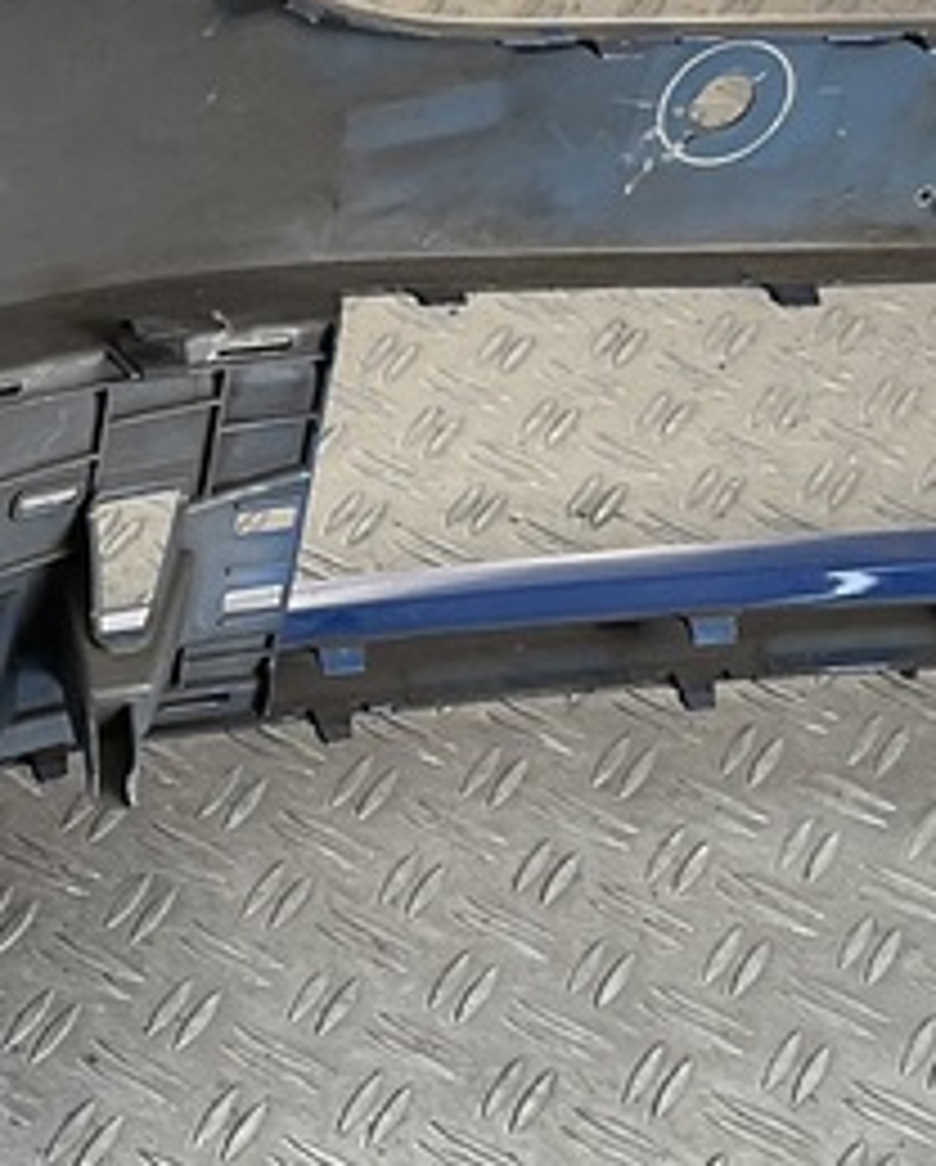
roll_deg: -10.5
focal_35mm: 110
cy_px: 734
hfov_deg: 13.4
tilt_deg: -42.7
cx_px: -374
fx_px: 3800
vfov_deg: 17.4
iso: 16
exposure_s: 1/242
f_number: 1.8
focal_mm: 3
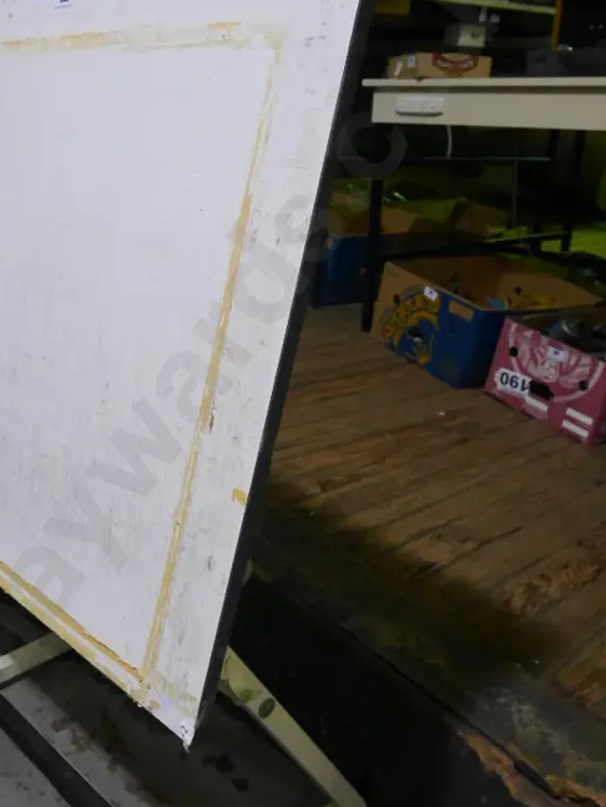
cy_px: 430
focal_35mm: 38
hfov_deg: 36.9
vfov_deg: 48.9
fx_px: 886
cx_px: 155
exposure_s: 1/250
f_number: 4
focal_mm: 12
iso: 3200
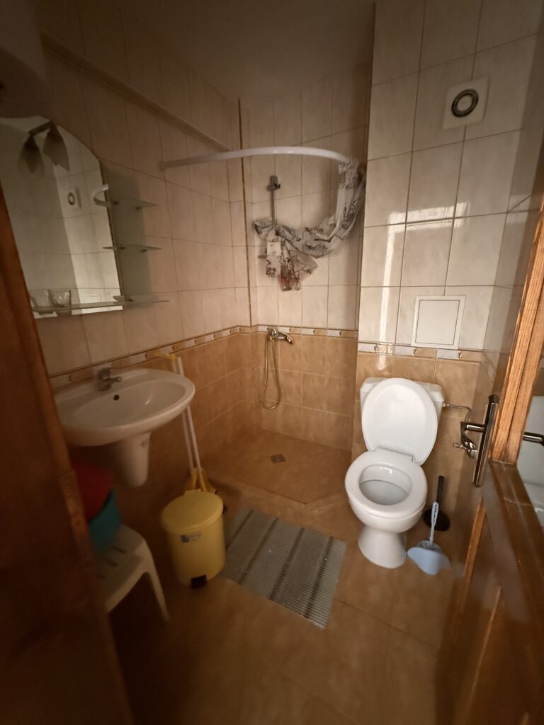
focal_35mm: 14
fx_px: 293
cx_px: 272
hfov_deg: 85.7
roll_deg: +1.2
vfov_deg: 102.1
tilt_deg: -15.1
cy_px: 362
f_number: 2.2
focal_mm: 2.22
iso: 1600
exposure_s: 1/34
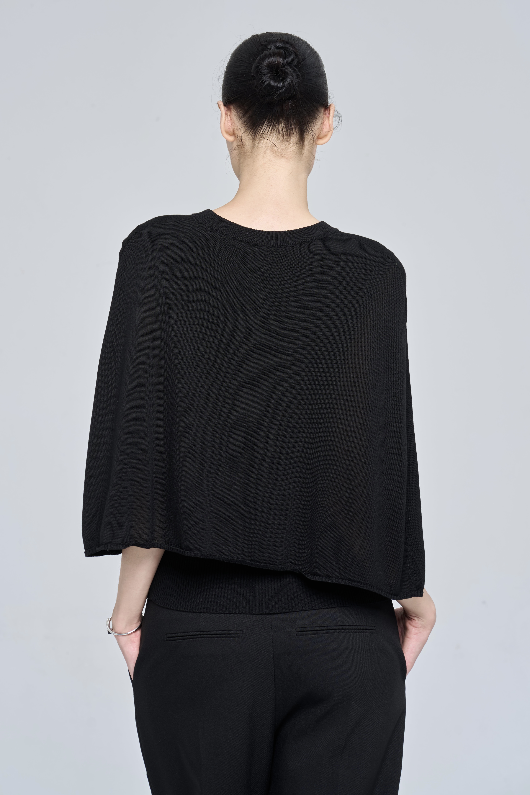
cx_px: 265
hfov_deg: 16.1
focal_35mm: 85
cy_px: 398
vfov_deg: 23.9
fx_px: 1877
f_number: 8
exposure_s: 1/125
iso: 200
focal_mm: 85
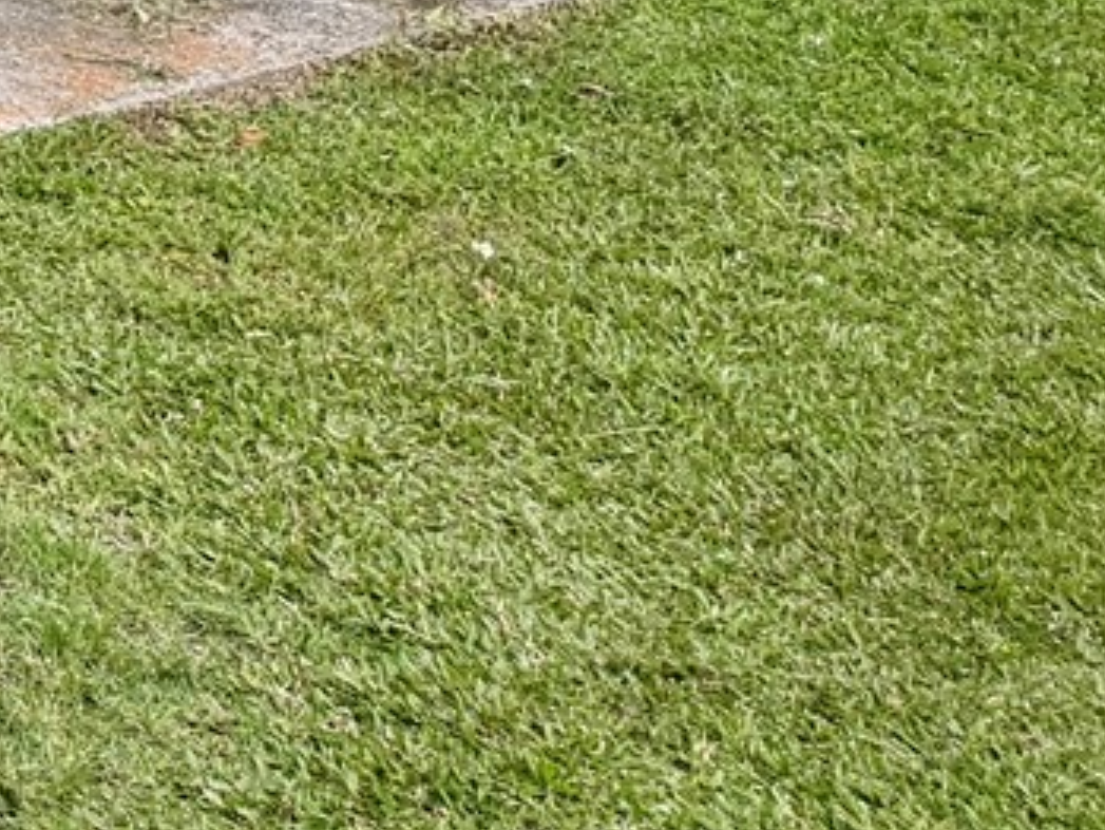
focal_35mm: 110
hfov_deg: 14.3
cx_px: -1225
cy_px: -941
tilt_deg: -0.4
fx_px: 3513
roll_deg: +0.0
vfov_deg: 11.8
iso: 100
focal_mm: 6.76
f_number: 1.78
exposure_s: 1/1174
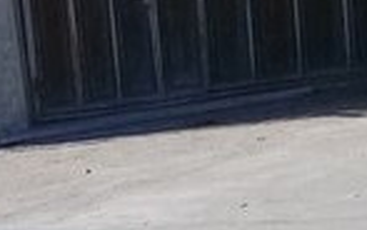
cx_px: -407
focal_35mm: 148
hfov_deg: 12.2
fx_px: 1481
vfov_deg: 8.4
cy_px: 456
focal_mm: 3.3
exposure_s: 1/1209
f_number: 2.2
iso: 50
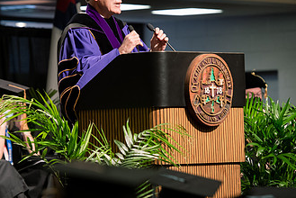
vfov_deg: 4.9
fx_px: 2321
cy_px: 99
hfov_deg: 7.3
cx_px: 116
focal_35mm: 282
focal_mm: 160
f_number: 4
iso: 1000
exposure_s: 1/200
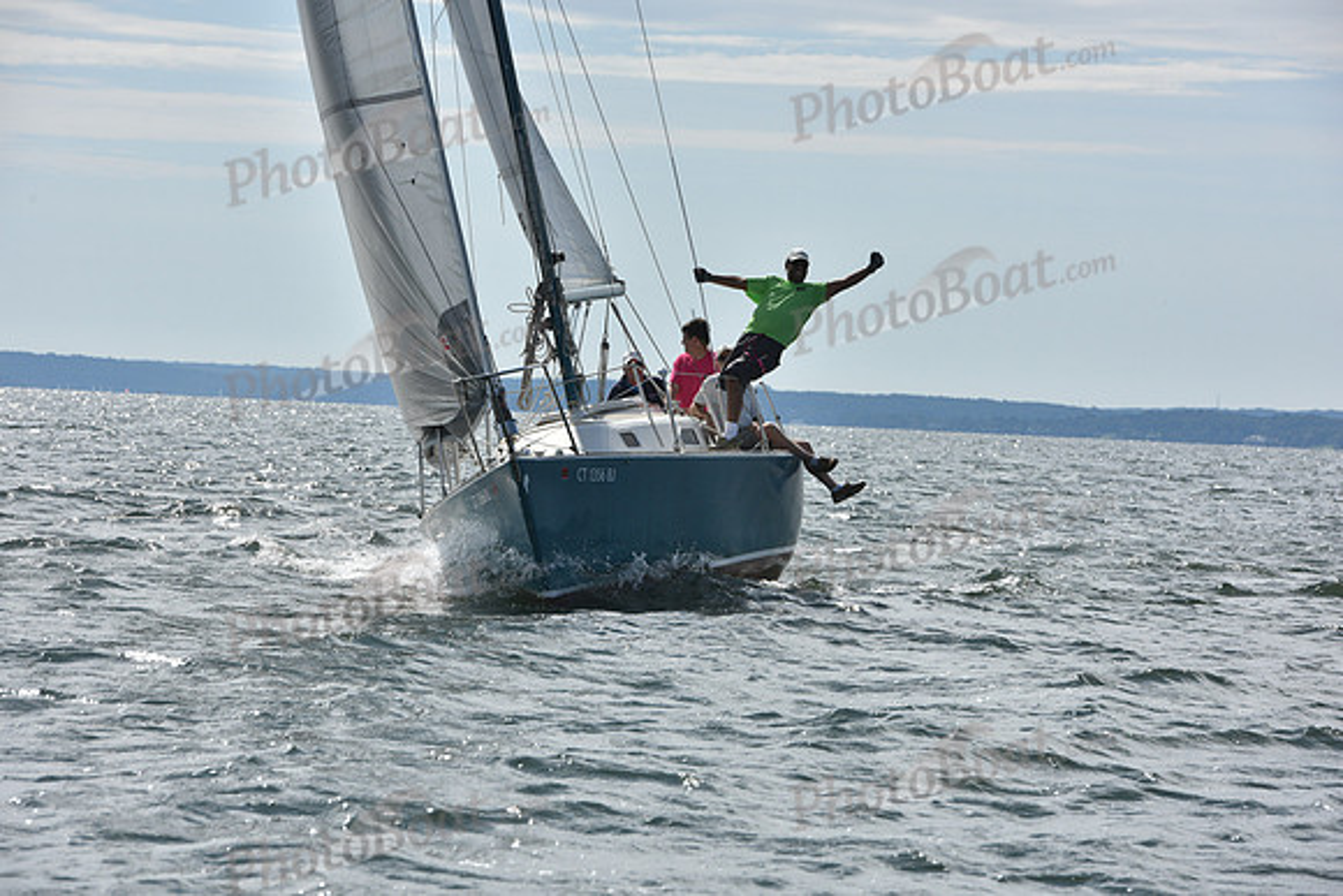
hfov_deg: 11.4
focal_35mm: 180
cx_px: 672
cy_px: 448
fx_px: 6716
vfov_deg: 7.6
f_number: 11
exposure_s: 1/1000
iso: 320
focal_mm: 180
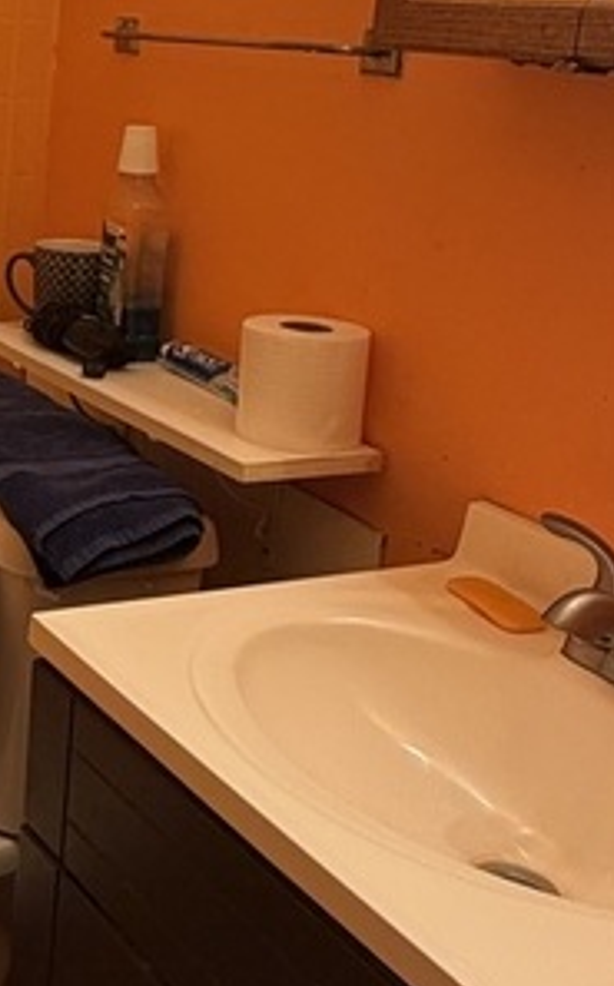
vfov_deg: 37.3
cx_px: -146
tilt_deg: -12.6
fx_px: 1449
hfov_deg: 21.9
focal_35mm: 54
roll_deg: -2.7
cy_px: 349
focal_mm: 2.22
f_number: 2.2
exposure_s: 1/60
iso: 200
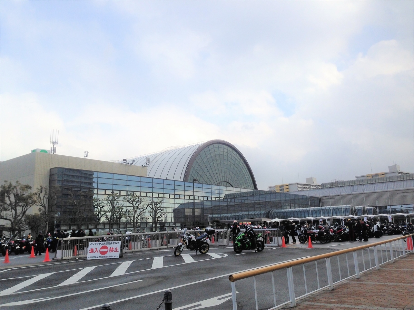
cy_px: 155
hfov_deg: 55.4
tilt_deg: +12.1
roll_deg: -1.0
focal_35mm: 33
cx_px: 207
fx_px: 395
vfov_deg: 42.9
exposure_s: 1/2169
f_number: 2.4
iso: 50
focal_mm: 4.12
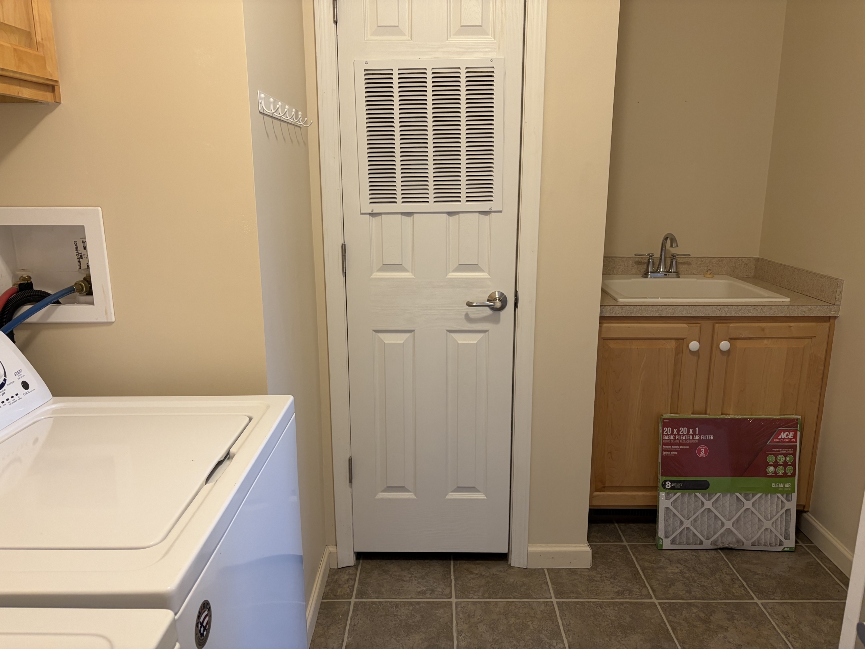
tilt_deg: -11.9
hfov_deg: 67.3
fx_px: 650
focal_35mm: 26
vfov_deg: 53.1
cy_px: 324
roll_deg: +0.7
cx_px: 432
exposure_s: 1/60
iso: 125
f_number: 1.6
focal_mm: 5.96
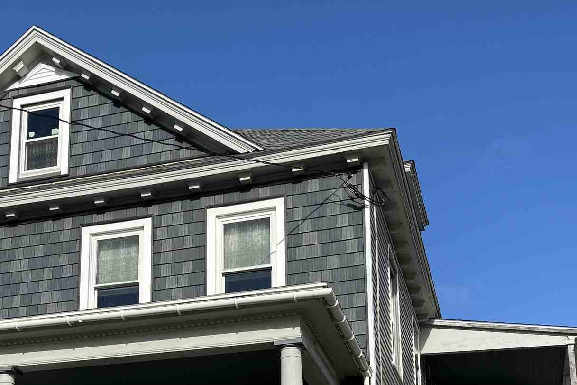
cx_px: 129
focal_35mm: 63
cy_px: 406
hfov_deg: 31.2
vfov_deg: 20.7
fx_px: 1010
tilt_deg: +14.7
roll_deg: -0.7
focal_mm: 6.86
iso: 80
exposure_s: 1/4950
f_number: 1.78
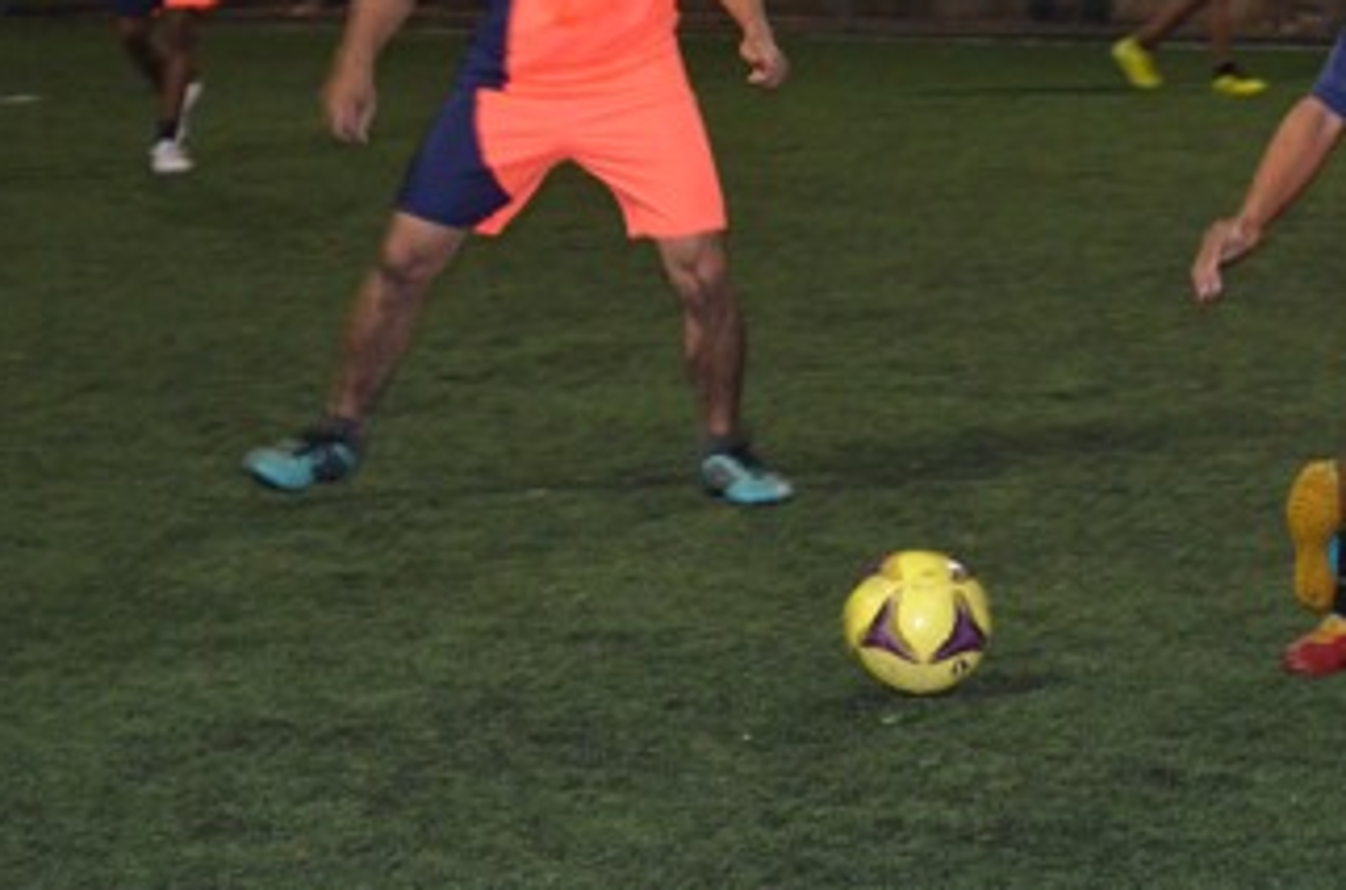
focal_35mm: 164
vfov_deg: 8.3
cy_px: 435
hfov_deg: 12.5
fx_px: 6116
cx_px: 1045
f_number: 5.6
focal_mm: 55
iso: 3200
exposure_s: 1/60
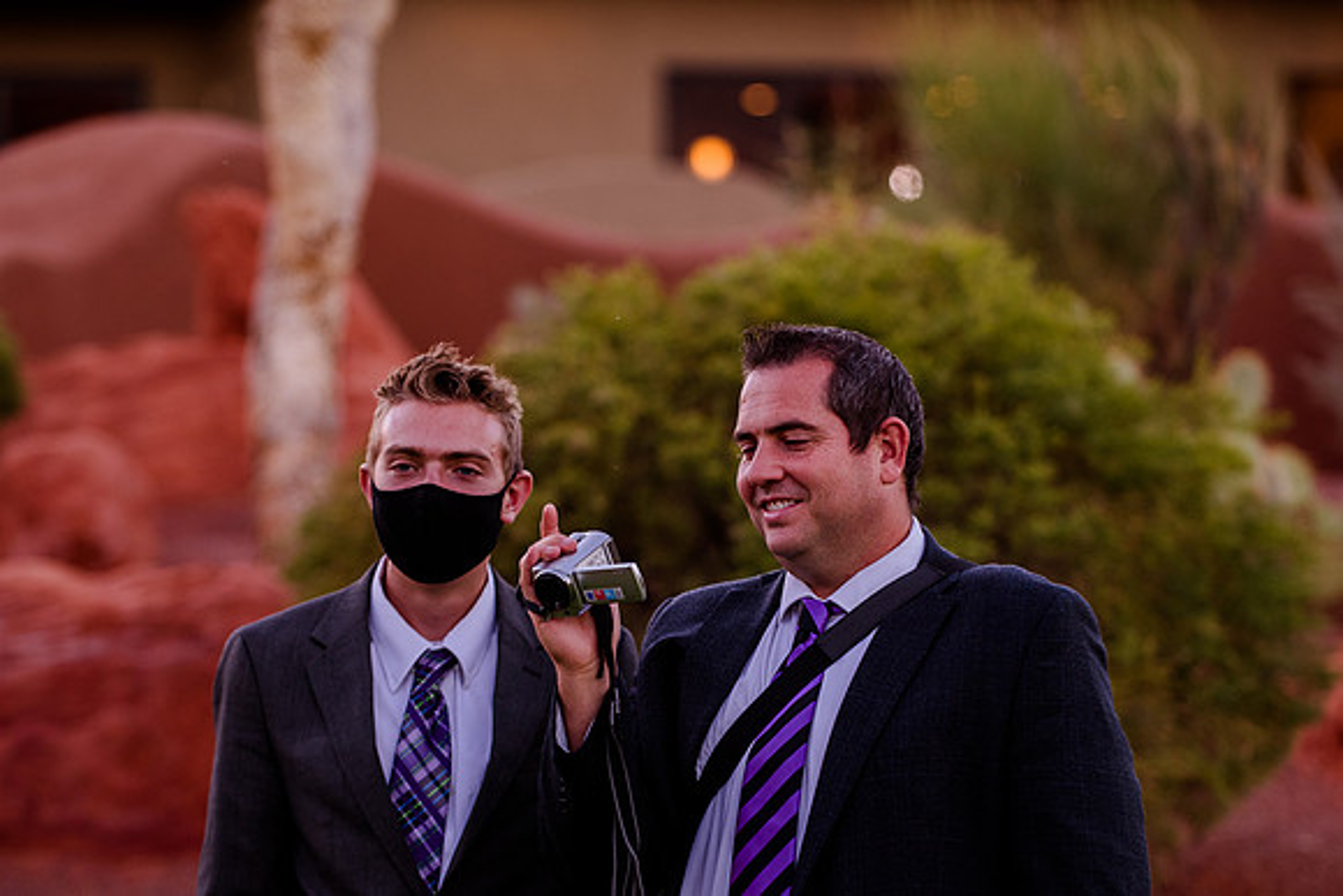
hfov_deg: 11.6
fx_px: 6632
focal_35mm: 178
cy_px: 532
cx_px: 681
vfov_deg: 7.7
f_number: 2.8
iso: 500
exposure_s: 1/250
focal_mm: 125
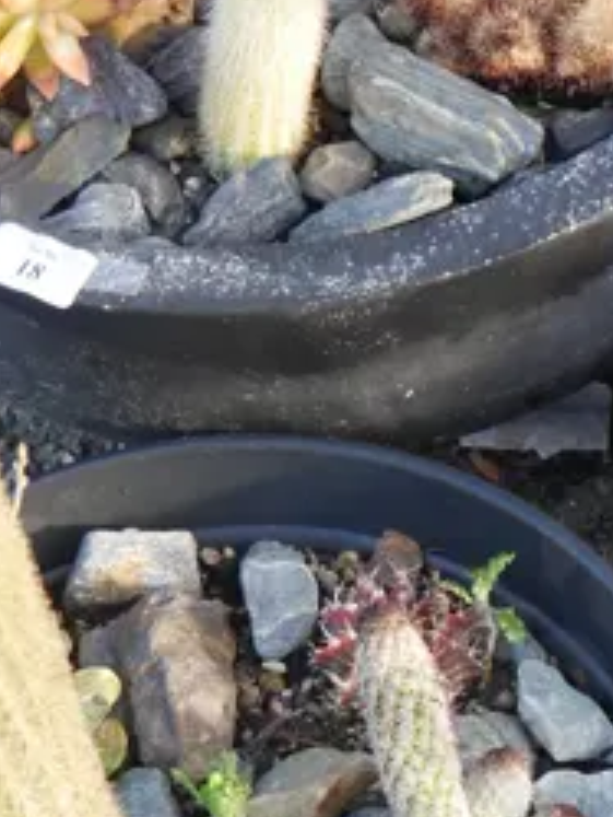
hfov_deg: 10.4
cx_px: 734
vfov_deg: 14.1
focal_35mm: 140
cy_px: 394
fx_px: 3303
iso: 200
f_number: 4
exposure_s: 1/80
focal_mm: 17
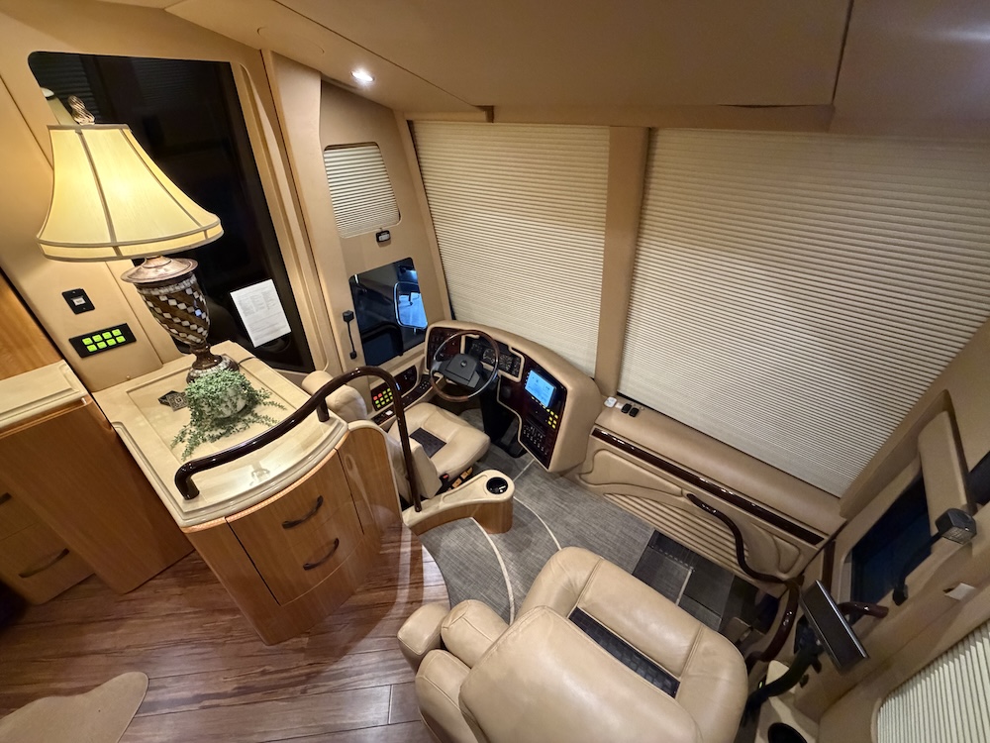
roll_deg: -0.1
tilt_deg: -33.9
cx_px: 495
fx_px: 400
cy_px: 372
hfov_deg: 102.1
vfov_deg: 85.7
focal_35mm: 14
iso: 1250
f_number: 2.2
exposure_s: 1/60
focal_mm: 2.22
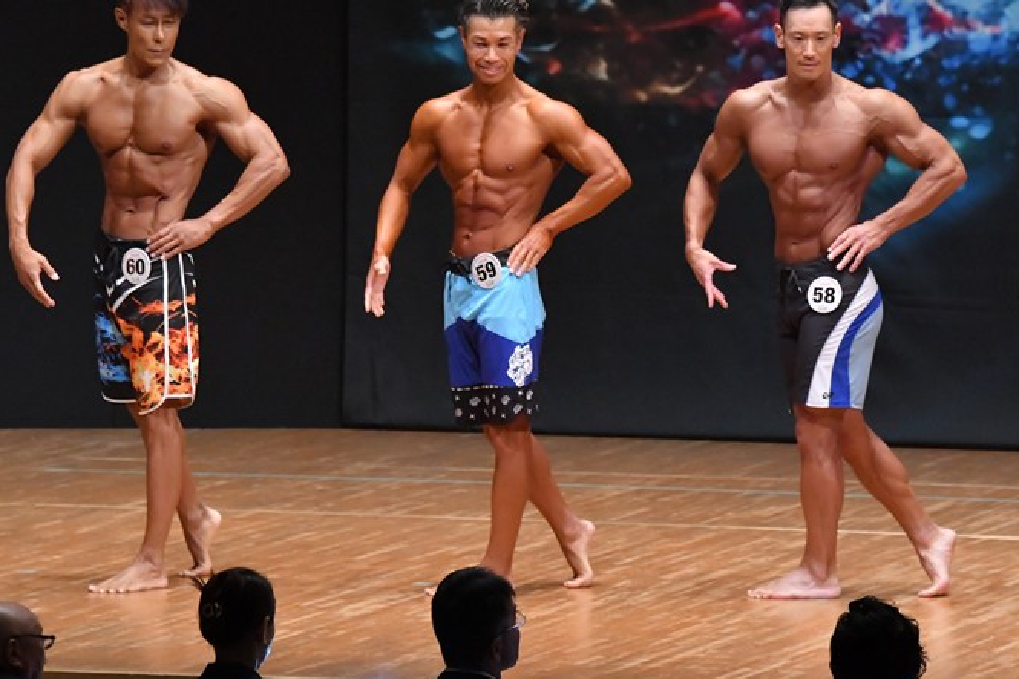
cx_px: 516
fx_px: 8404
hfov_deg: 6.9
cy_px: 297
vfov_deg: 4.6
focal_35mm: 297
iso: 8000
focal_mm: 170
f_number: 5.6
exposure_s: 1/400
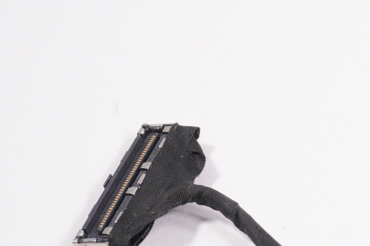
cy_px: 220
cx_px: 408
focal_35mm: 138
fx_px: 1419
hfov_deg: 14.5
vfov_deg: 9.9
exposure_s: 1/500
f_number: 9
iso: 2500
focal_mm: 39
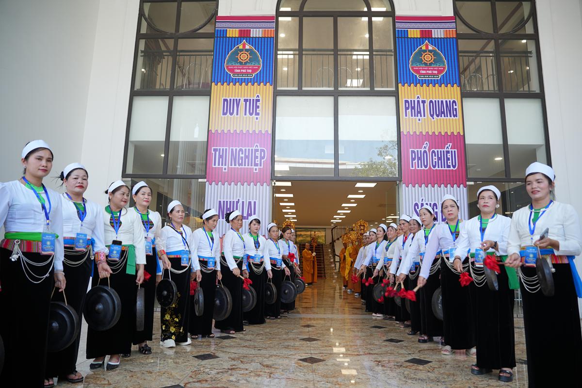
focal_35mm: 24
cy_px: 194
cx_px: 291
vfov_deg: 53.1
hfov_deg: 73.7
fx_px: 388
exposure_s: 1/100
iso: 100
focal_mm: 24
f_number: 3.2
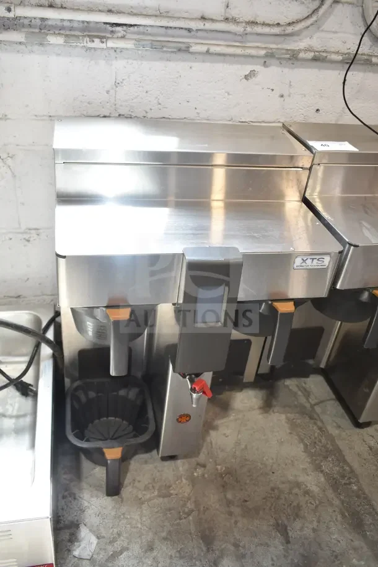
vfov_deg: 61.9
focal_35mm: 30
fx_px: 472
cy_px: 284
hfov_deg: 43.6
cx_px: 189
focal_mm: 20
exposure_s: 1/40
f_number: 3.8
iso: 200
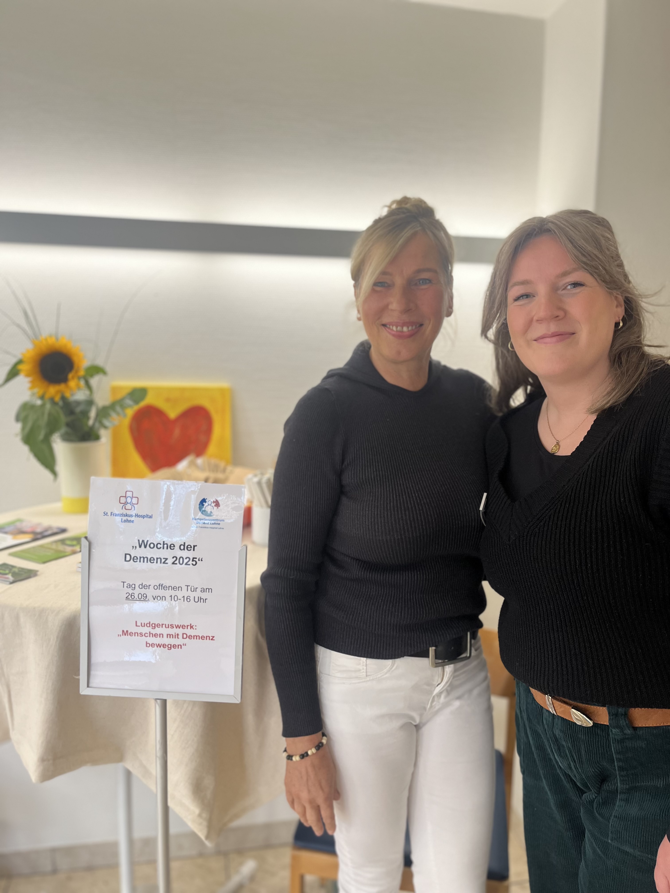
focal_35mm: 26
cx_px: 335
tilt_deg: -8.4
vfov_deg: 67.3
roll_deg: +1.0
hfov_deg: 53.1
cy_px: 446
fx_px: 671
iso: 80
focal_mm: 5.1
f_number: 1.6
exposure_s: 1/50
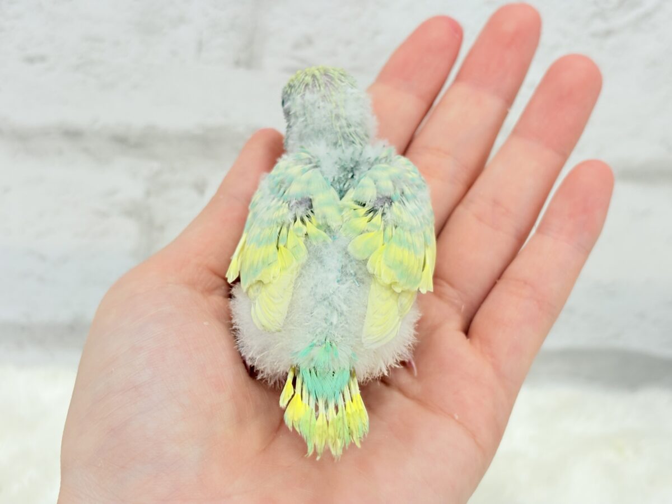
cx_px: 336
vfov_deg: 28.0
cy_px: 252
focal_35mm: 52
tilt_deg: -21.9
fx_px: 1009
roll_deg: -6.1
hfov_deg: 36.8
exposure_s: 1/100
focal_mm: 5.96
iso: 64
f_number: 1.6
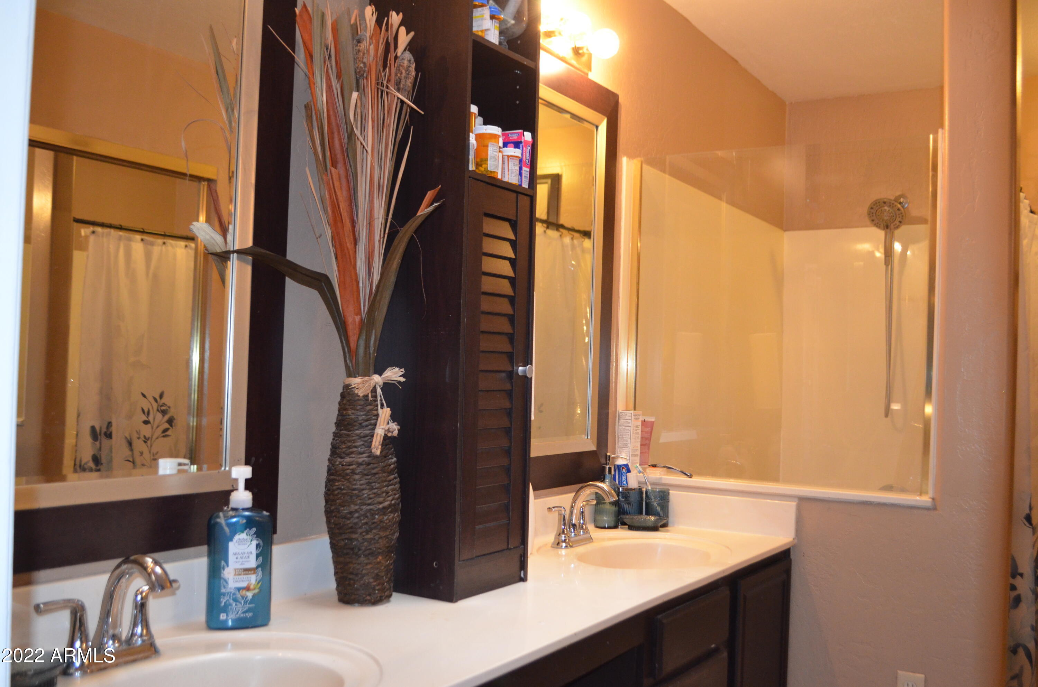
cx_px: 519
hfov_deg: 57.3
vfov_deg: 39.8
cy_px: 344
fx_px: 950
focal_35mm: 33
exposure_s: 1/60
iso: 1800
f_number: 4
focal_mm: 22
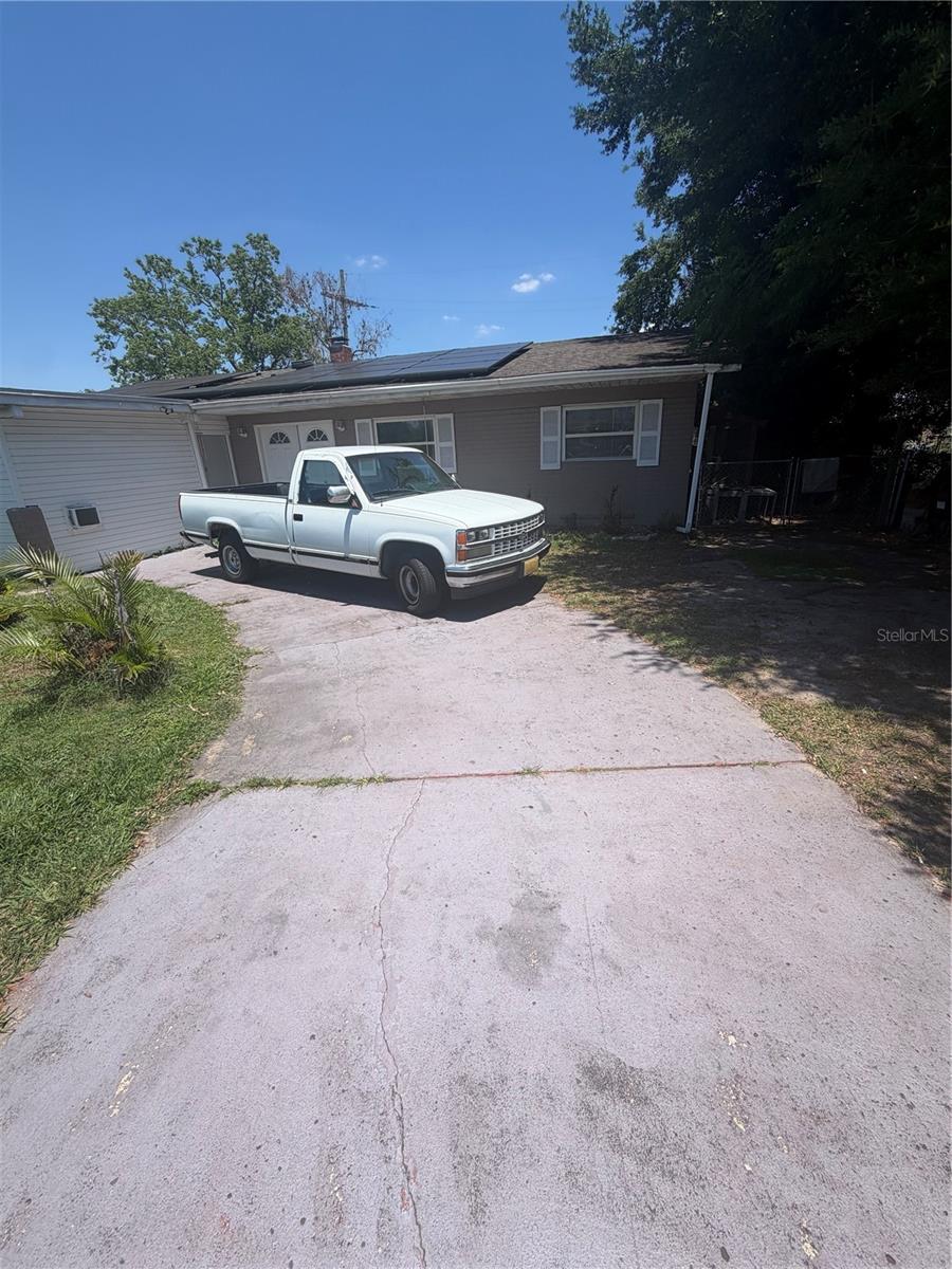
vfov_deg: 102.1
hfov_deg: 85.7
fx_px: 513
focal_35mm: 14
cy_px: 634
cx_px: 476
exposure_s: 1/901
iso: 20
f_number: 2.2
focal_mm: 2.22
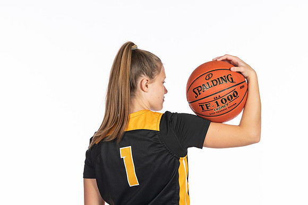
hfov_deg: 8.6
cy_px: 102
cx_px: 154
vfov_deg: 5.7
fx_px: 2054
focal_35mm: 240
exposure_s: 1/100
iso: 100
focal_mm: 160
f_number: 5.6
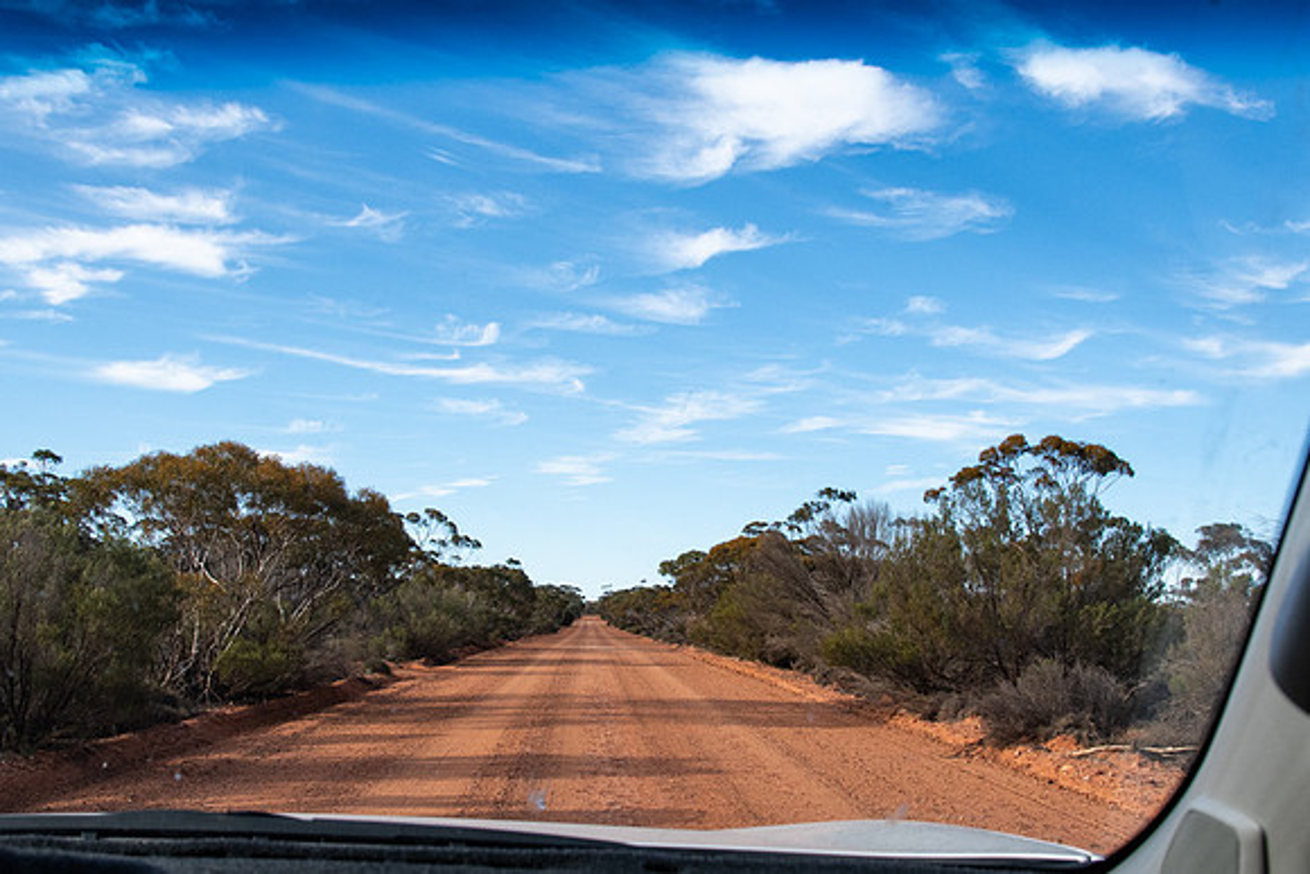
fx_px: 1335
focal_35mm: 37
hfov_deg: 52.3
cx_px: 652
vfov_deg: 36.2
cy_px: 481
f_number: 5.6
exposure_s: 1/1000
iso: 400
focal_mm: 16
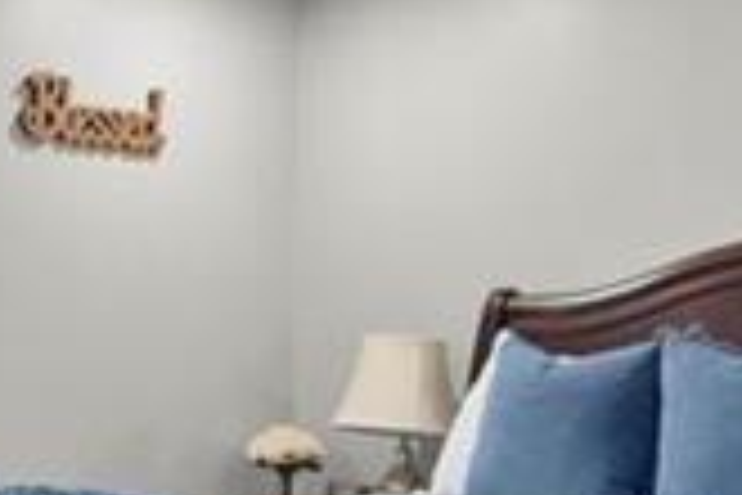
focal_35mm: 68
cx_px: 76
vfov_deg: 20.0
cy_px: 322
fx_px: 1401
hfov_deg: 28.5
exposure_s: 1/2
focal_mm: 14
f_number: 8
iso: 800
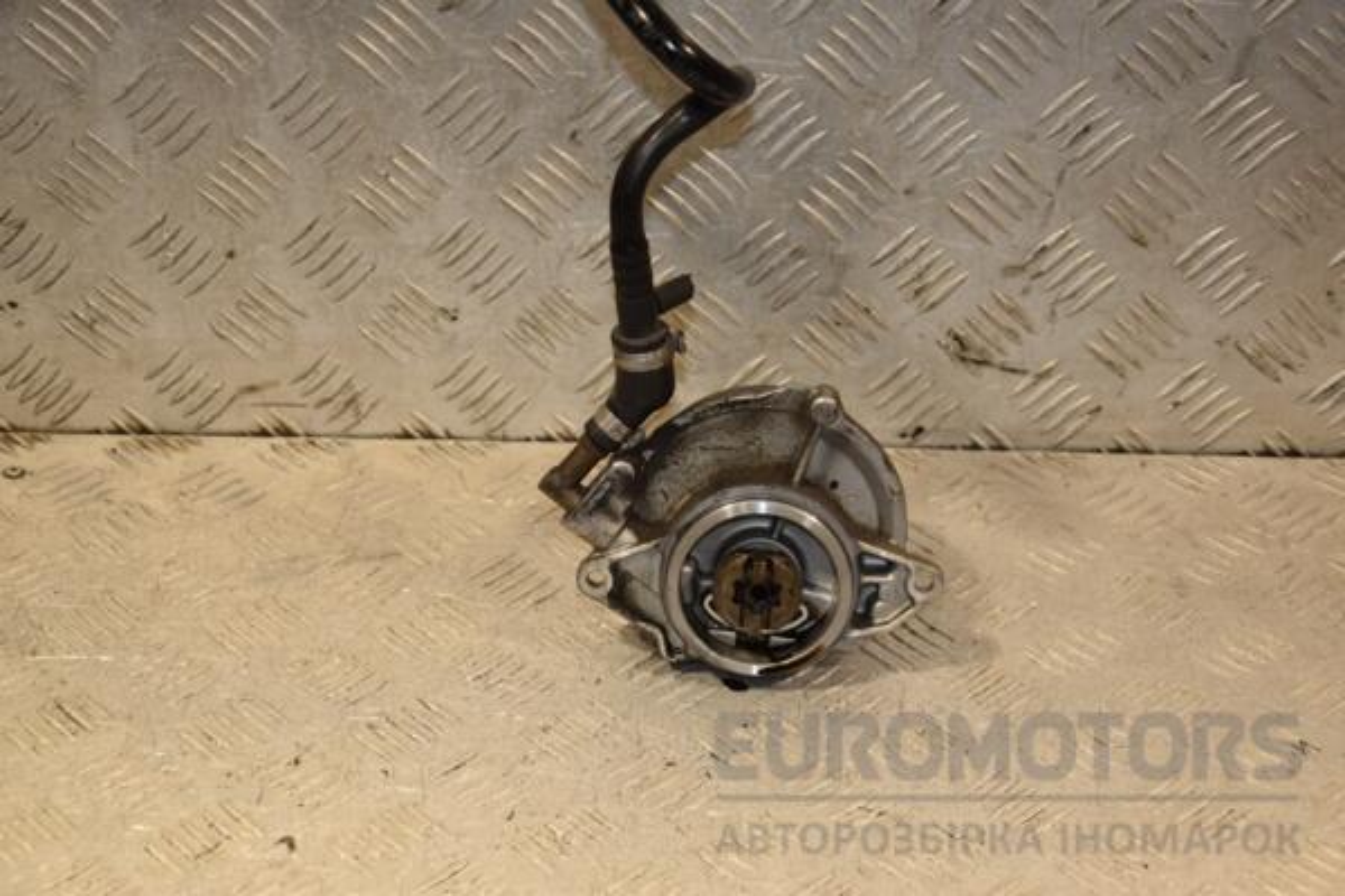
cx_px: 672
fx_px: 2690
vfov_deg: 18.9
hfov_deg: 28.1
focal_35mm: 72
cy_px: 448
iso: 800
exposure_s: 1/200
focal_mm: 48
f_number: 5.6
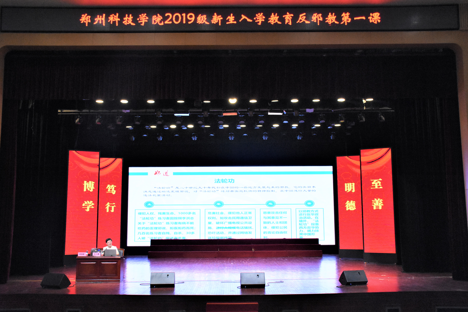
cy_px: 156
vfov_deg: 36.9
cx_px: 234
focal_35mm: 36
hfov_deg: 53.1
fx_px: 468
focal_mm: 24
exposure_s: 1/320
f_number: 5.6
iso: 5000
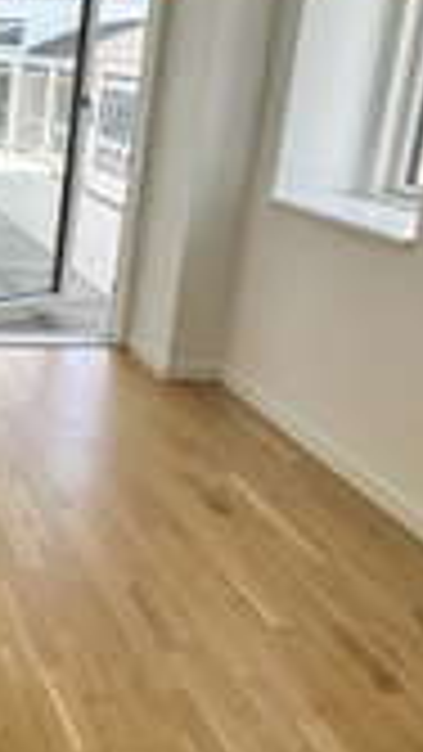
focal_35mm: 34
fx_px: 678
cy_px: 239
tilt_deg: -15.6
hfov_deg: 26.3
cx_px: -196
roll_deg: -2.0
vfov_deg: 56.5
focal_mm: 2.22
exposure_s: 1/203
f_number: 2.2
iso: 40
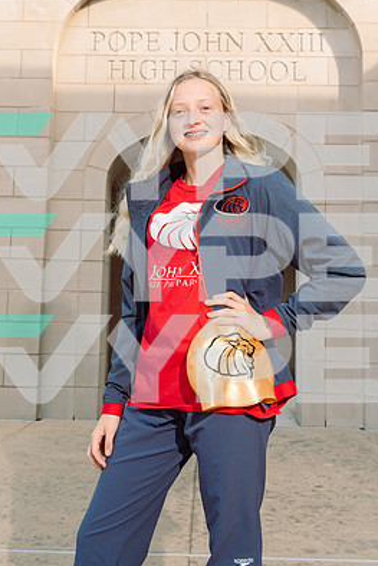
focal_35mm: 40
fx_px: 629
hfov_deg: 33.4
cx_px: 183
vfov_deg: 48.4
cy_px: 259
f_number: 8
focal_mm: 35
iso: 250
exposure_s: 1/250
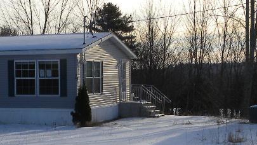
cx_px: 61
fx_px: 620
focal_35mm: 91
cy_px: 150
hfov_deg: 23.2
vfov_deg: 13.1
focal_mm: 5.9
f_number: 5.6
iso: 64
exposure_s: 1/298
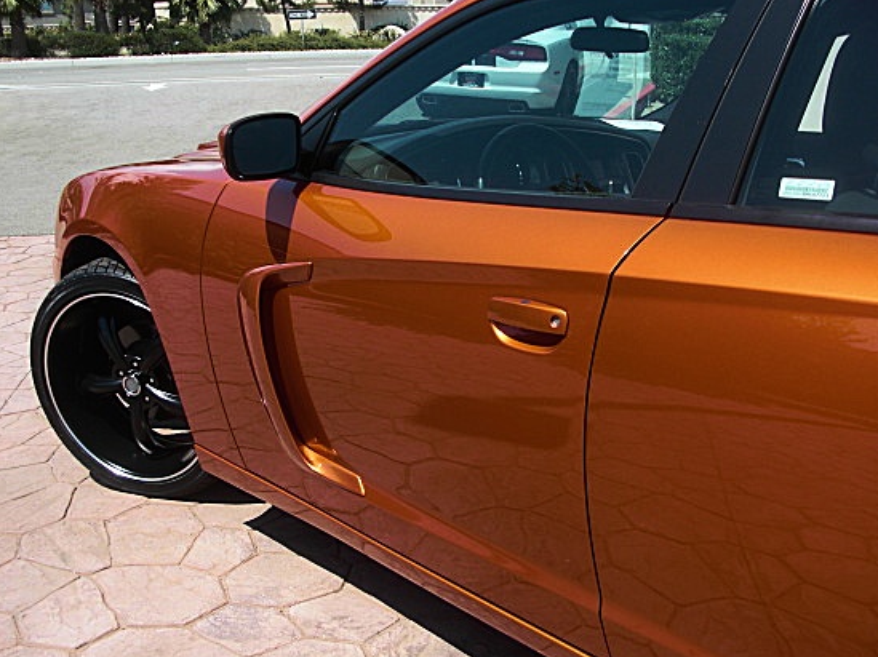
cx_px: 454
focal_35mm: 42
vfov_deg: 34.3
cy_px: 329
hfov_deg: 44.8
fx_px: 1065
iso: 50
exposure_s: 1/800
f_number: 2.8
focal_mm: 6.3
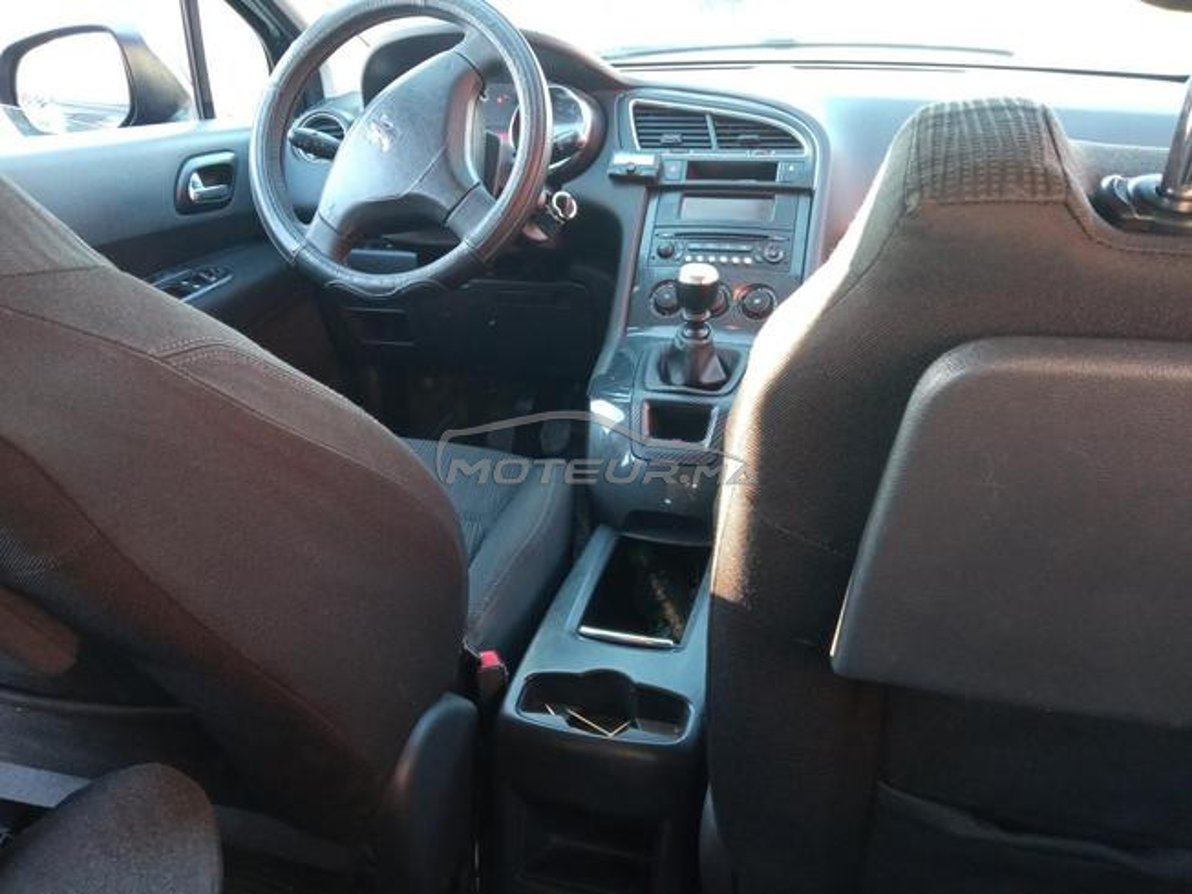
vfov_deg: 51.4
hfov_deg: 65.3
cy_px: 447
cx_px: 596
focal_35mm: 27
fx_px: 930
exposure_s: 1/33.3
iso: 343
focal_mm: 3.79
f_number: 2.2
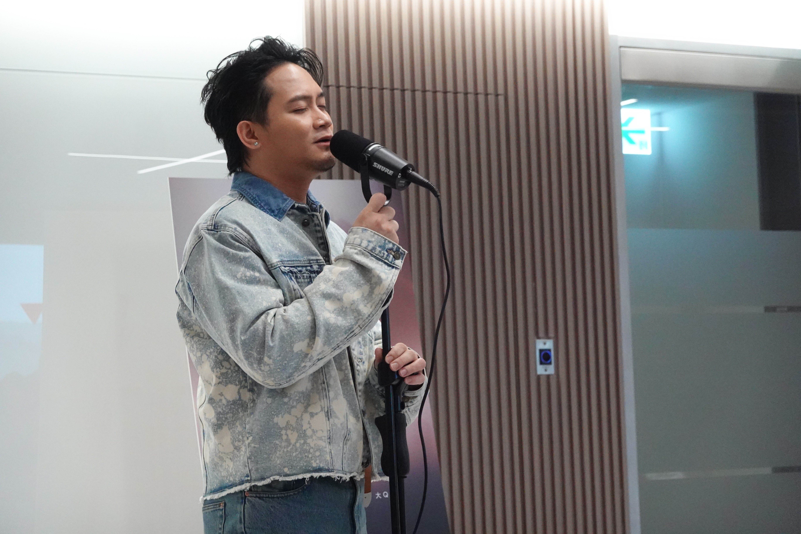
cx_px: 400
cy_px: 267
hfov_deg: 19.6
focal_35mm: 104
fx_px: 2314
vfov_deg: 13.2
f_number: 4.5
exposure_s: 1/250
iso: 3200
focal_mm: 38.13
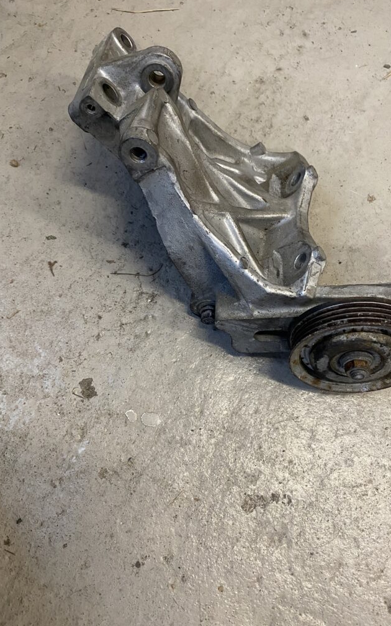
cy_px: 309
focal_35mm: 28
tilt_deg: -72.0
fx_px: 477
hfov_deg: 44.5
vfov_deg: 66.5
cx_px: 214
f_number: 1.8
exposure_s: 1/50
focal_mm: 4.25
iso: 320
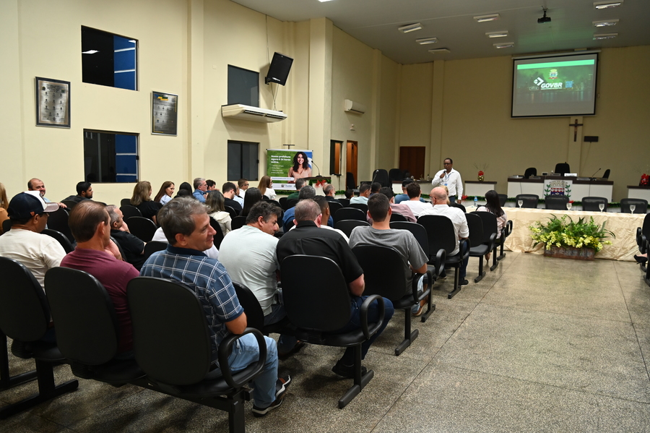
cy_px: 216
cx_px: 325
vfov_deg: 46.4
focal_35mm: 28
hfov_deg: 65.5
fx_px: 505
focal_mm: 28
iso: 1800
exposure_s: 1/60
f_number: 4
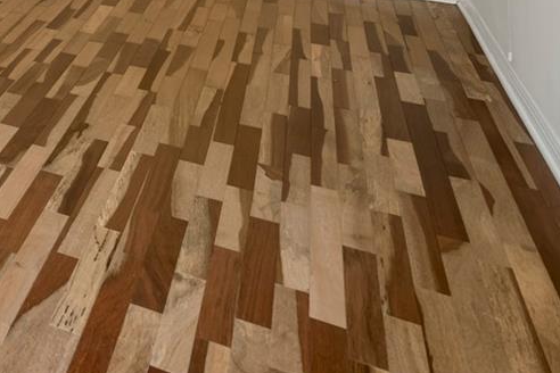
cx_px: -294
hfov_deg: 26.6
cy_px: -224
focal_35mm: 52
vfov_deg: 21.0
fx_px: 809
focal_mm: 16
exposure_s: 1/60
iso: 400
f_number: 5.6
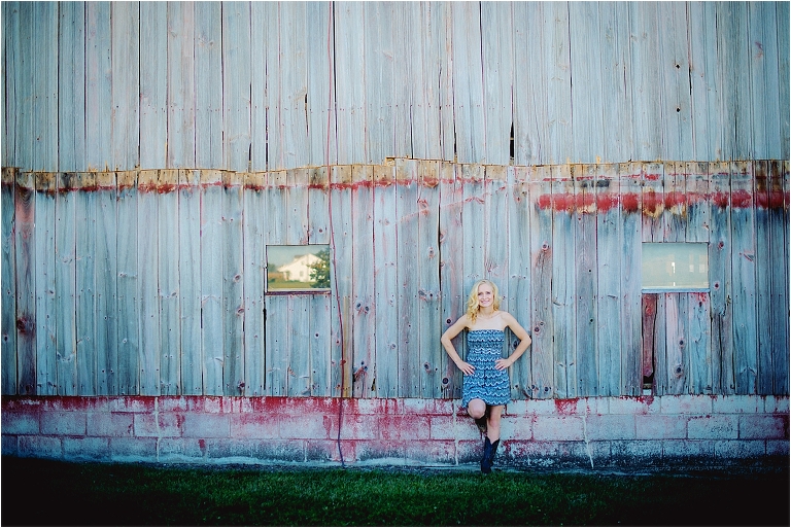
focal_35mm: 50
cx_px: 396
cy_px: 264
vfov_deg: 27.0
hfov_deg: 39.6
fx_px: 1099
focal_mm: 50
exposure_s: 1/1250
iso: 200
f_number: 2
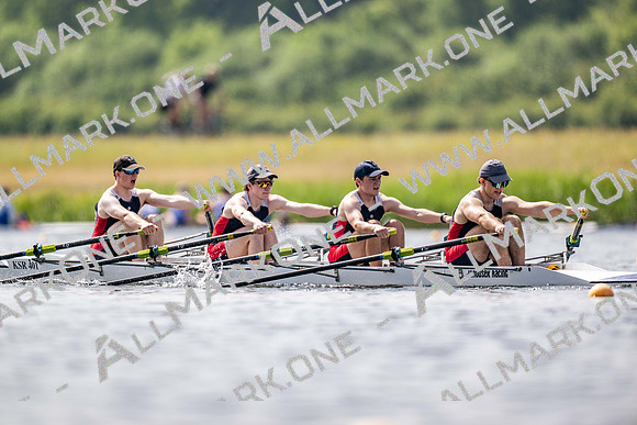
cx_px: 318
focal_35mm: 600
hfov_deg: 3.4
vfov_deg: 2.3
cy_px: 212
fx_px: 10619
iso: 160
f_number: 4
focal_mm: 600
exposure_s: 1/2500
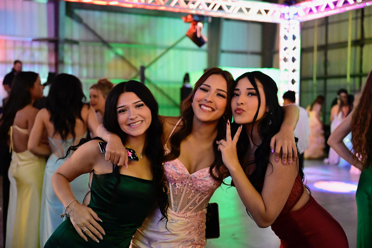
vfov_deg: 31.2
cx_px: 186
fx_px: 444
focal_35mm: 43
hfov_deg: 45.4
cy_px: 124
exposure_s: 1/160
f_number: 2.8
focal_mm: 43
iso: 20000
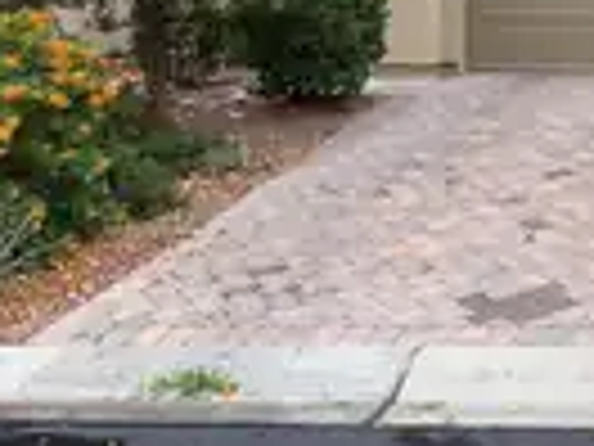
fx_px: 1253
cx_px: 752
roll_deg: -0.8
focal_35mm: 73
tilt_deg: +1.5
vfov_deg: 18.9
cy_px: -113
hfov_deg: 23.8
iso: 80
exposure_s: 1/172
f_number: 1.78
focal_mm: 6.76
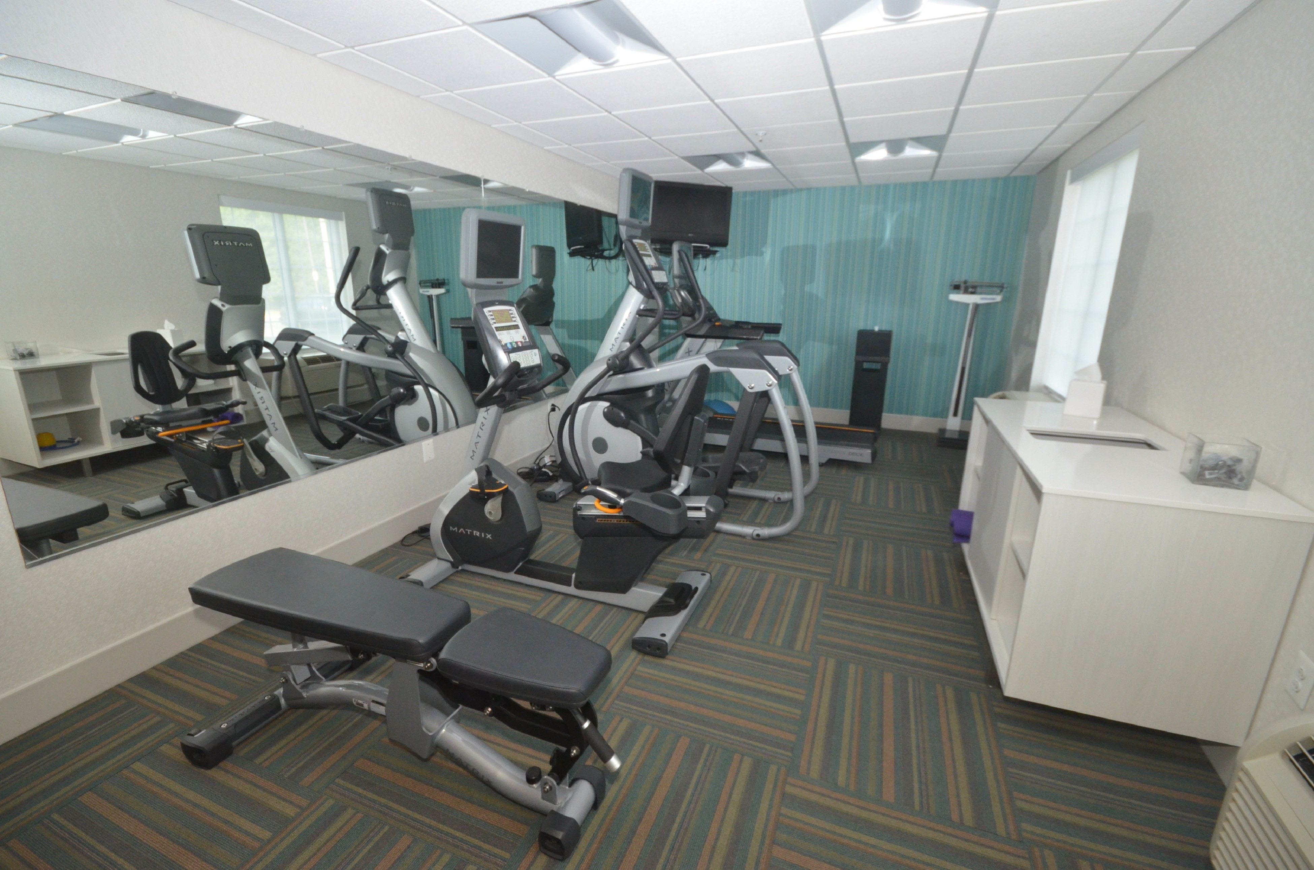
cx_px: 657
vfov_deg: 77.1
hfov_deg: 100.5
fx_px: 546
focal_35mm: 15
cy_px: 435
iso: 1600
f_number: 8
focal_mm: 10
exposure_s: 1/60
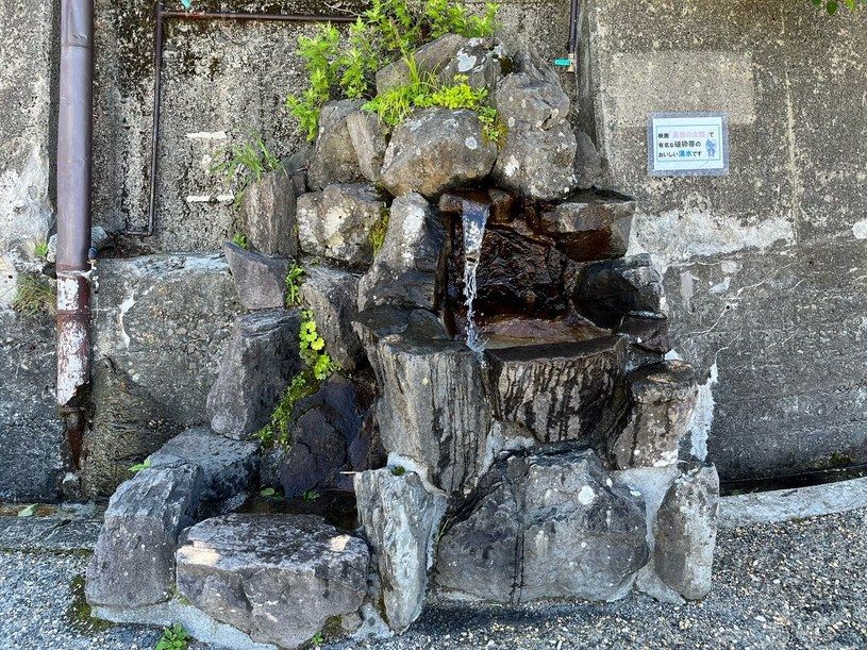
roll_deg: -0.1
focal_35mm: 26
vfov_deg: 53.1
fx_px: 651
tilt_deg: -22.3
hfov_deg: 67.3
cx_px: 434
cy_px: 325
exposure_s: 1/122
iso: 40
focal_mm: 5.1
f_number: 1.6
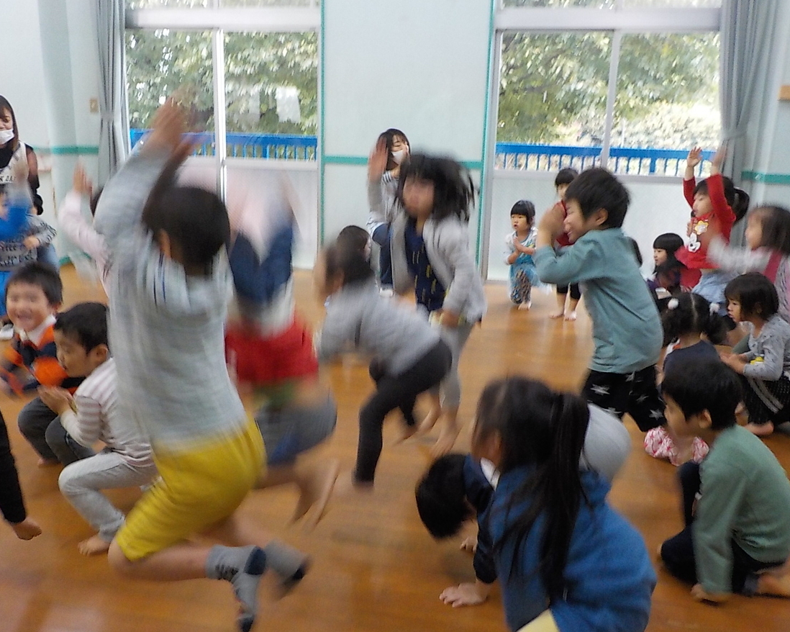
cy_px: 314
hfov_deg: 55.7
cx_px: 387
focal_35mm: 32
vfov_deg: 45.8
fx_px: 748
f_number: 3.3
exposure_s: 1/30
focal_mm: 4.1
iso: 360
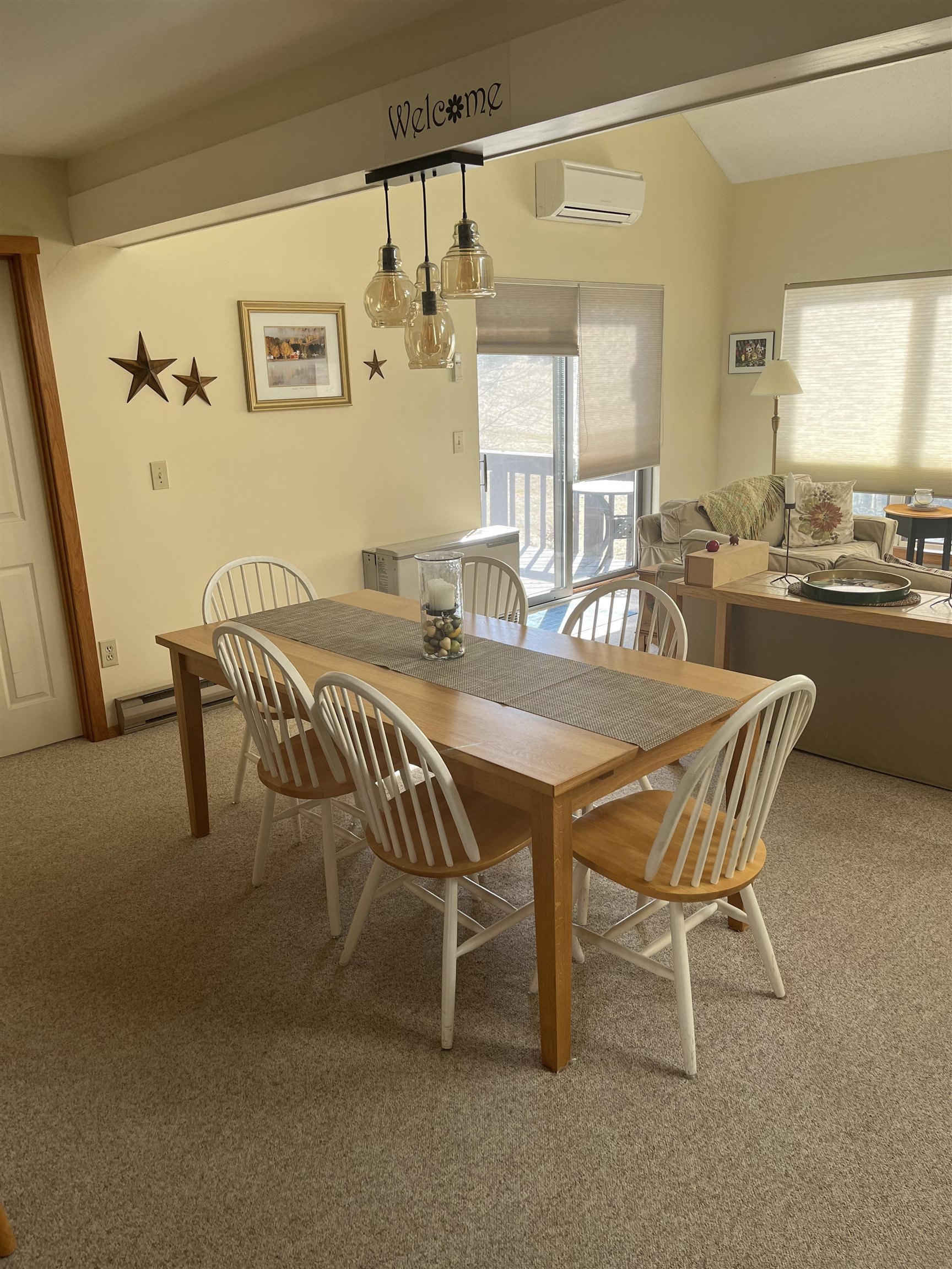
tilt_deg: -16.2
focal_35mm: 26
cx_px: 476
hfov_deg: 53.1
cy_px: 634
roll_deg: +1.7
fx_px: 953
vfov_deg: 67.3
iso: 50
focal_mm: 5.1
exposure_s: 1/190
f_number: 1.6
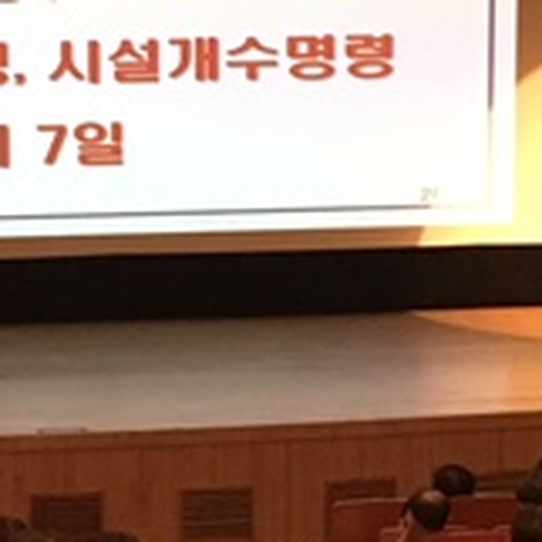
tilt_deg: -11.6
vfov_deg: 10.9
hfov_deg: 10.8
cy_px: 505
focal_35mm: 159
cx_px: -67
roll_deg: +0.9
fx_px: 2817
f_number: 2.2
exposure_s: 1/20
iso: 200
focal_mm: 4.15
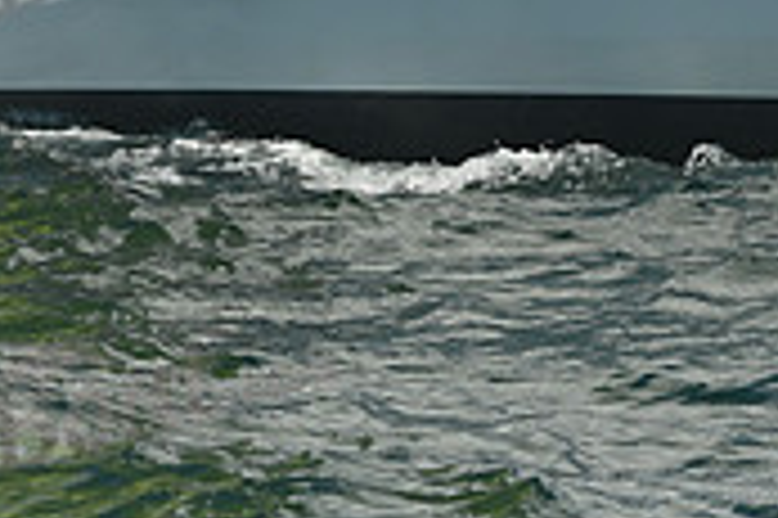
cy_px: -322
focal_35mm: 235
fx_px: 5074
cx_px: 576
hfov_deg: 8.8
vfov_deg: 5.8
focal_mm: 70
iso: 320
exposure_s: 1/1000
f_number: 8
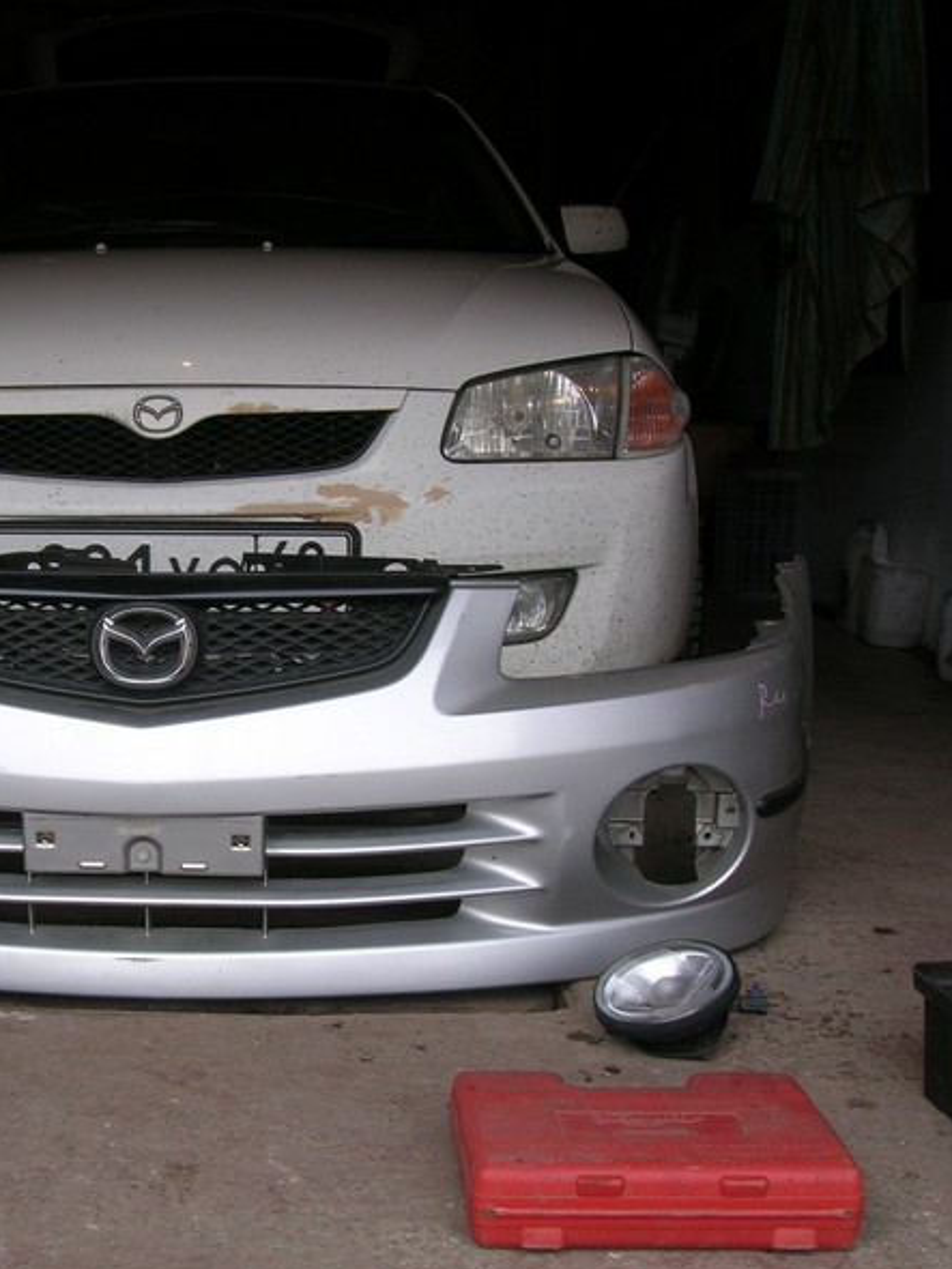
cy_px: 638
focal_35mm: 46
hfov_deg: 30.6
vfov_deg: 41.2
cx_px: 165
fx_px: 1687
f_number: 4.9
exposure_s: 1/50.2
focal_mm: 5.7
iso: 50
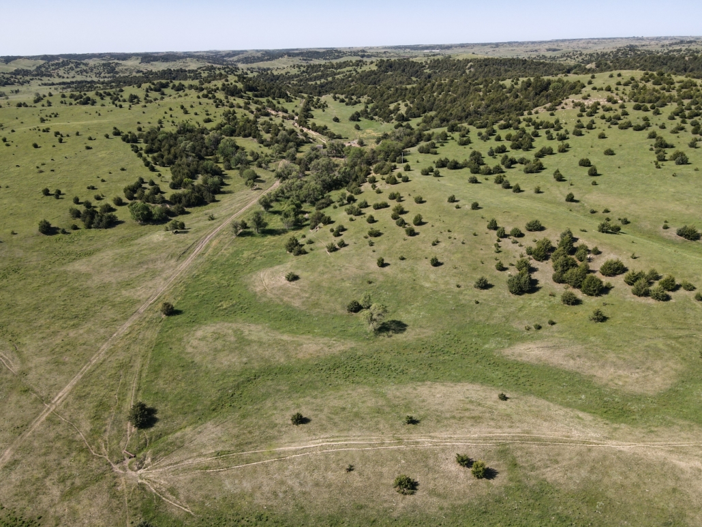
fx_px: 487
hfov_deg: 71.6
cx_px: 351
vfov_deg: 56.8
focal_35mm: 24
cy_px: 264
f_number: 2.8
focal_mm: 4.5
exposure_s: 1/640
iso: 100
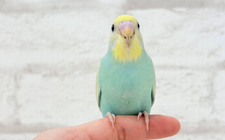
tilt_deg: +6.8
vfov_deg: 23.1
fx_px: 343
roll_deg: +1.1
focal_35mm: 56
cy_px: 74
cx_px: 112
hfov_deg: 36.3
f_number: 1.6
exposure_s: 1/50
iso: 32
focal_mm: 5.96
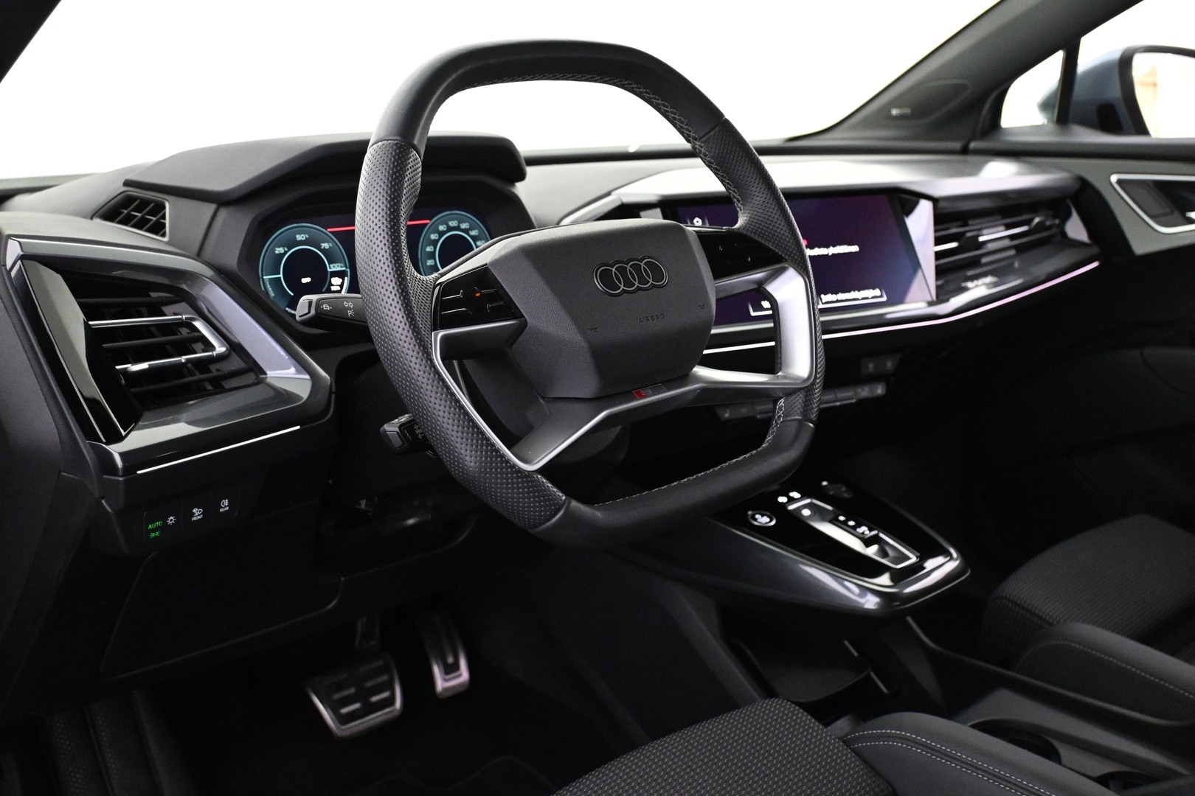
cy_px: 398
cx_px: 598
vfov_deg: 39.1
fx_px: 1120
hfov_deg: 56.1
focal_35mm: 34
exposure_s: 1/30
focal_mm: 22.5
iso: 4000
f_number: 4
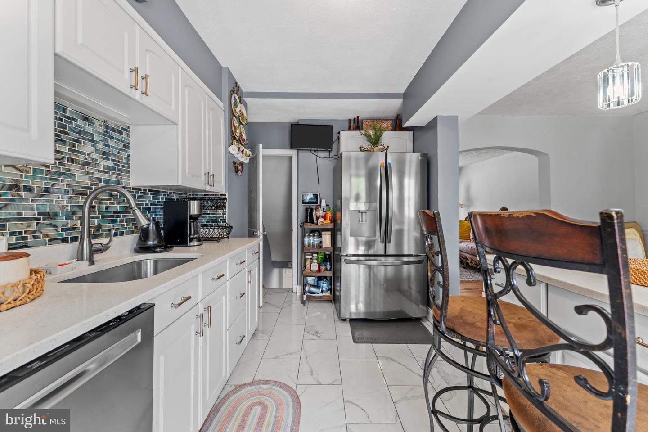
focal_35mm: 14
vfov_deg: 81.2
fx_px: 252
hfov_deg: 104.3
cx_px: 324
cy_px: 216
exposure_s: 1.6
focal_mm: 14
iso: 100
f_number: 8
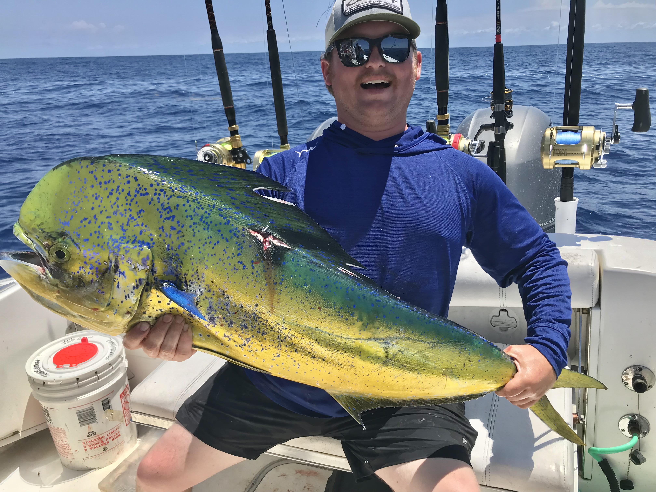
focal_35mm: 28
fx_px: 531
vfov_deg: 49.7
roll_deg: +2.8
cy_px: 246
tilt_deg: -21.1
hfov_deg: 63.4
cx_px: 328
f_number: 1.8
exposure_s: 1/2519
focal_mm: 3.99
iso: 20
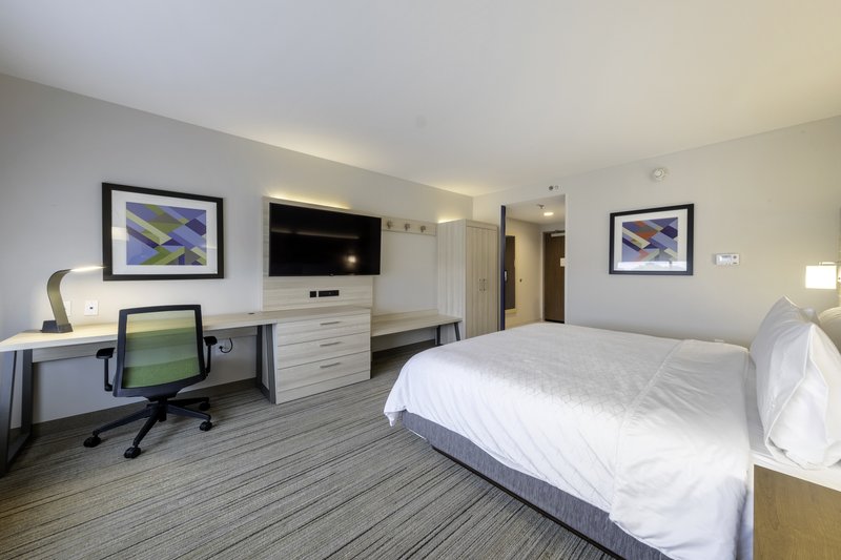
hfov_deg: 112.6
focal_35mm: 12
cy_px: 280
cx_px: 420
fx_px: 280
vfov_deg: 90.0
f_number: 11
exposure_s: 1/9
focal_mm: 8
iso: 200
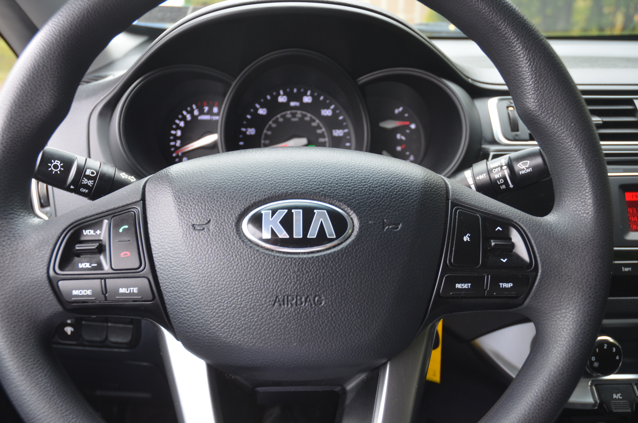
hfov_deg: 57.3
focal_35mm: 33
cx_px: 319
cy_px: 212
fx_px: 584
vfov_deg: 39.8
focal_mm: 22
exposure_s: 1/80
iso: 400
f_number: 4.5
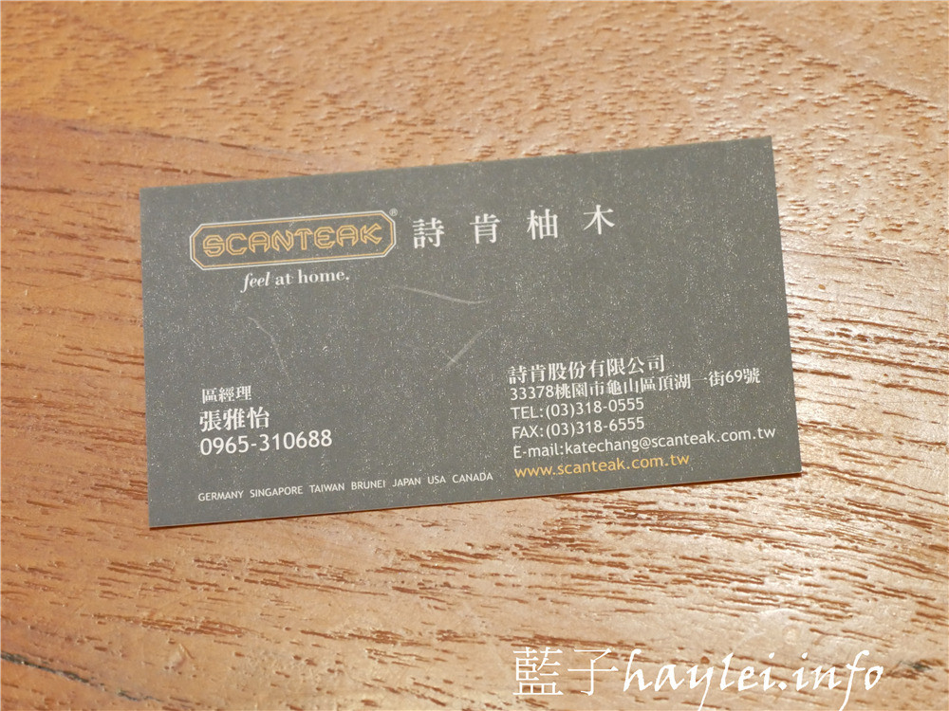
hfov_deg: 15.2
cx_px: 474
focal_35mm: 130
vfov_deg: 11.4
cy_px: 356
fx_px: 3564
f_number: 5.3
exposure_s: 1/100
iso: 3200
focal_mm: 65
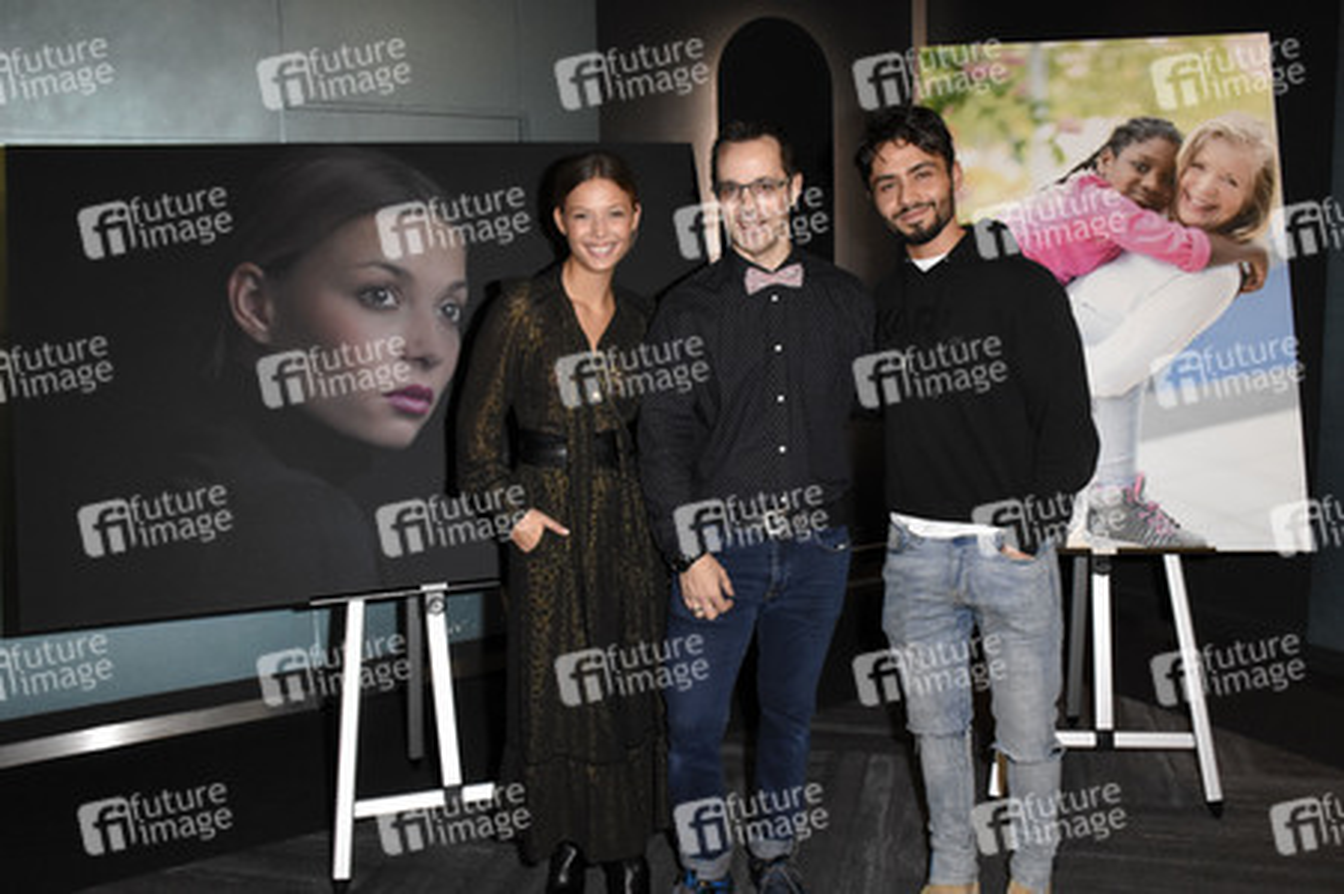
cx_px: 672
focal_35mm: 30
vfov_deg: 43.5
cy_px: 447
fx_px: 1119
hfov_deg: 62.0
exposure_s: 1/60
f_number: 6.3
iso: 3200
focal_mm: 20
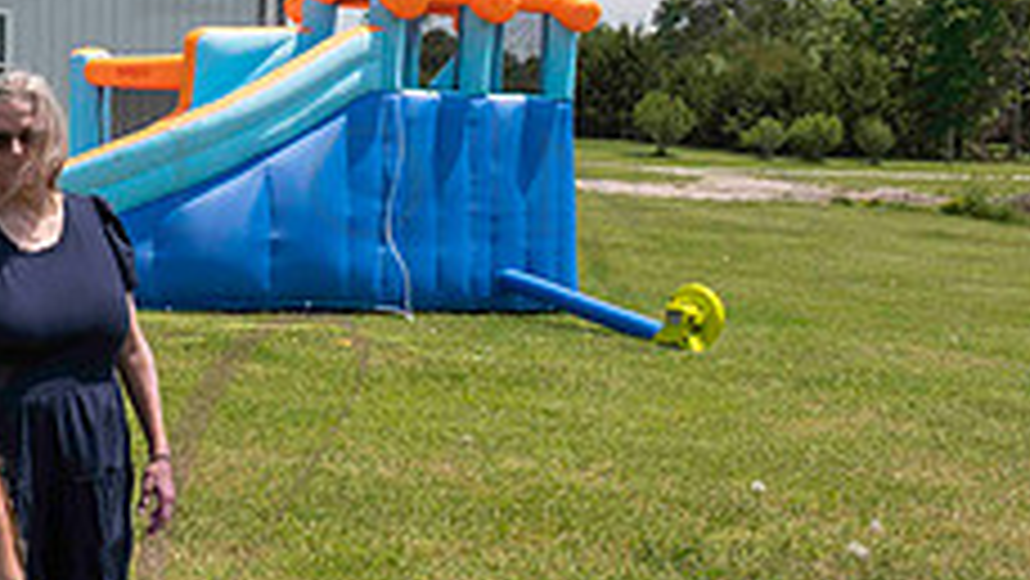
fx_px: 1994
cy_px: 387
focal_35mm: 73
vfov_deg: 16.5
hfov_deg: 27.2
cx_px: -15
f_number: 10
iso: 400
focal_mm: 26
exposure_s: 1/640
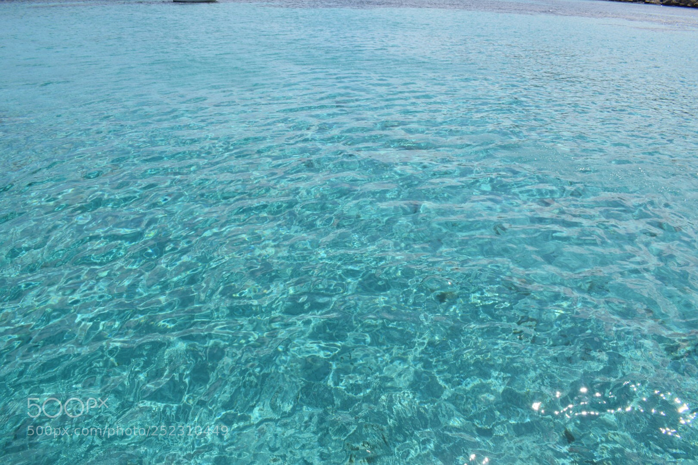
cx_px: 349
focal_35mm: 27
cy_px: 232
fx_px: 524
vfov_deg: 47.9
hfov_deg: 67.4
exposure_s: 1/500
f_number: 11
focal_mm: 18
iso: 200
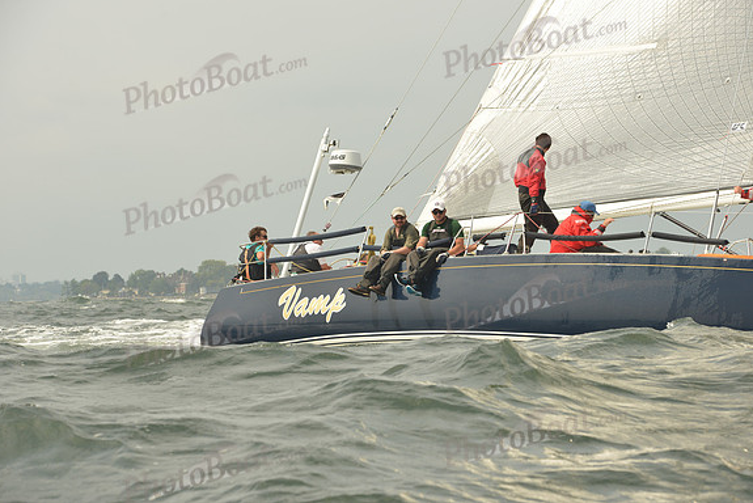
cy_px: 251
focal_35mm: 113
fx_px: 2365
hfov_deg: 18.1
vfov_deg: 12.1
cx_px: 376
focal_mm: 112
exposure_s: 1/1250
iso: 320
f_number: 8
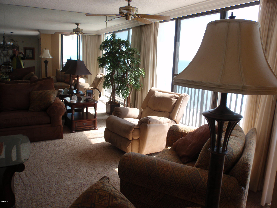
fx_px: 224
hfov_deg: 63.4
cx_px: 138
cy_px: 104
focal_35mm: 28
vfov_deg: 49.7
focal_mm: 5
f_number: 3.2
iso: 64
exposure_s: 1/80
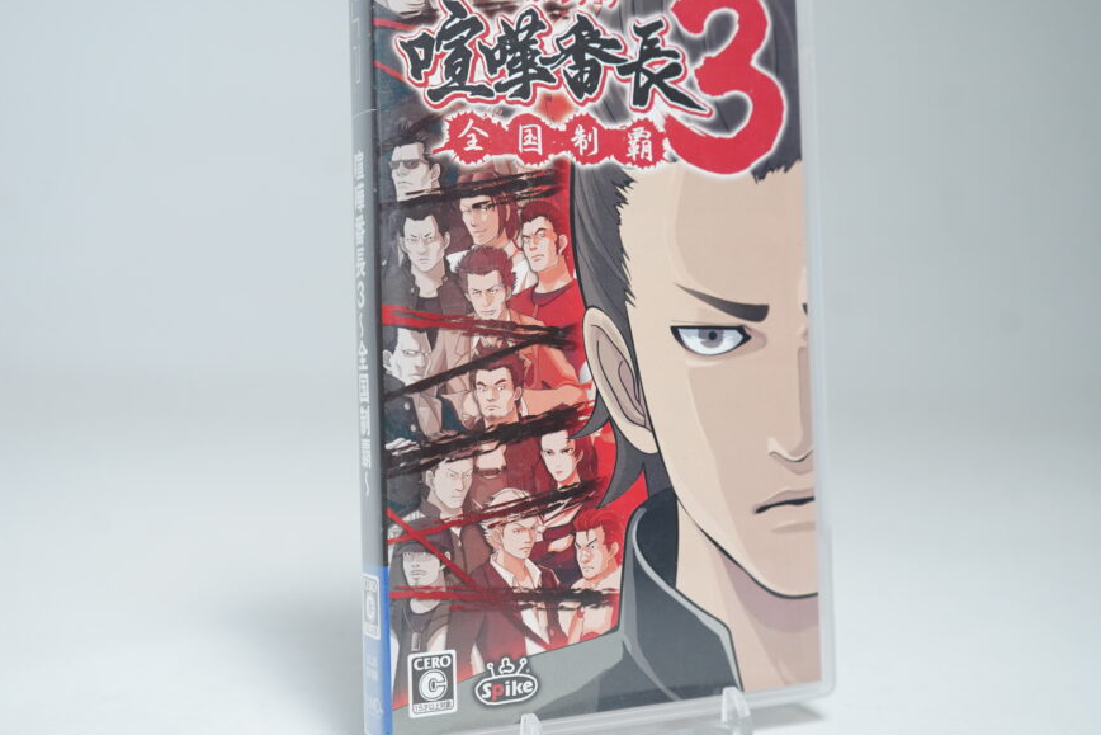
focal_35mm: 47
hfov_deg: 41.9
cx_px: 594
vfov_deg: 28.6
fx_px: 1438
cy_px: 317
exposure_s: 1/40
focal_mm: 34
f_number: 5
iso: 1000
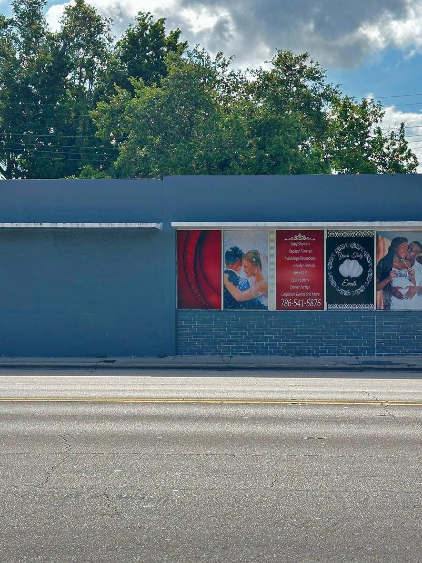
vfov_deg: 29.8
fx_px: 1056
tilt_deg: -0.3
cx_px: 216
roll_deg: -0.6
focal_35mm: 65
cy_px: 282
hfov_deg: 22.6
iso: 64
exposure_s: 1/3876
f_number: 1.78
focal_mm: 6.86
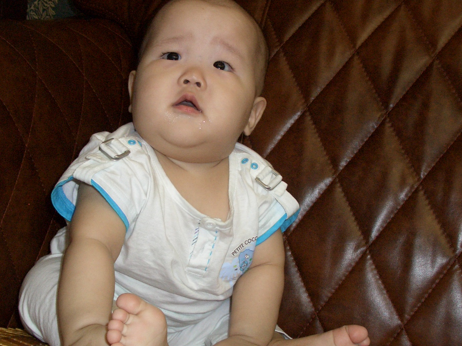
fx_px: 667
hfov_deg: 38.2
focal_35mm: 50
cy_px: 181
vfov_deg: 29.1
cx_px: 212
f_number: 2.9
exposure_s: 1/60
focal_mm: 7.8
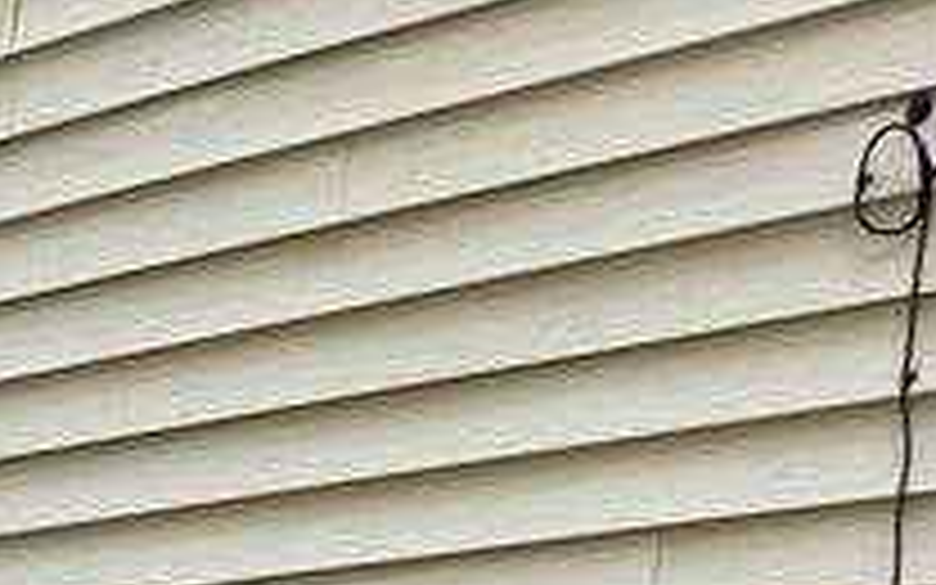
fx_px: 2398
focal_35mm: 94
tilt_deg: -10.8
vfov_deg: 10.6
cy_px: 1647
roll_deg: -1.8
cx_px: 99
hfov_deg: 21.6
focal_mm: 6.76
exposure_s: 1/627
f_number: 1.78
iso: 80
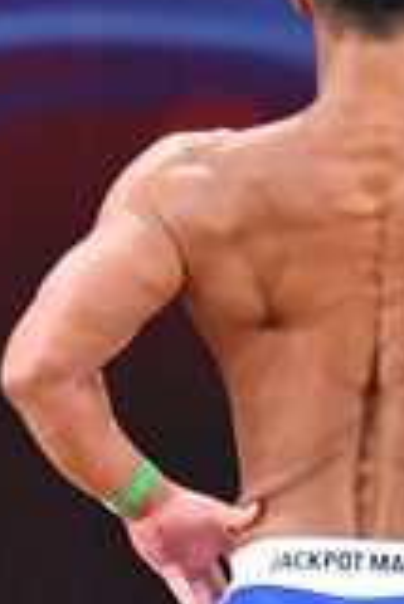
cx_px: 327
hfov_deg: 1.2
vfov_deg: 1.8
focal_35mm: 1163
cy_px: 646
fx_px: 19533
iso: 3200
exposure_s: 1/400
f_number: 5.6
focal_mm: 160
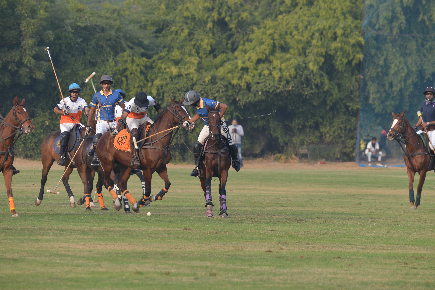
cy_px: 145
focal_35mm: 500
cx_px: 218
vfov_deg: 2.8
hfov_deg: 4.1
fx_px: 6043
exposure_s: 1/640
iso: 1250
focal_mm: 500
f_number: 10
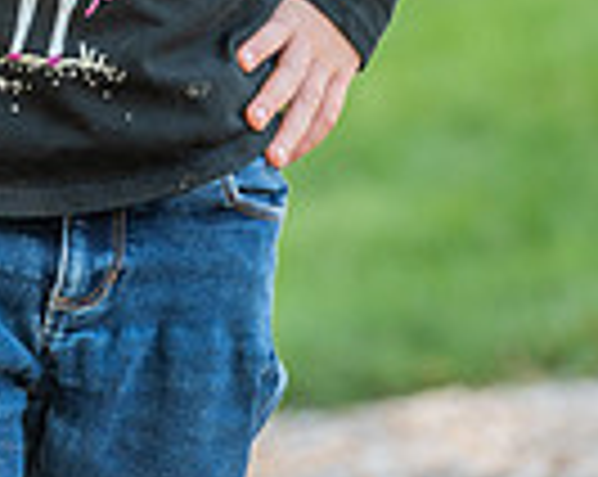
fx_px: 10922
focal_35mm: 618
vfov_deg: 2.5
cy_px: -468
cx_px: 88
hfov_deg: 3.1
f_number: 6.3
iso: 100
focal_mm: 195
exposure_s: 1/100
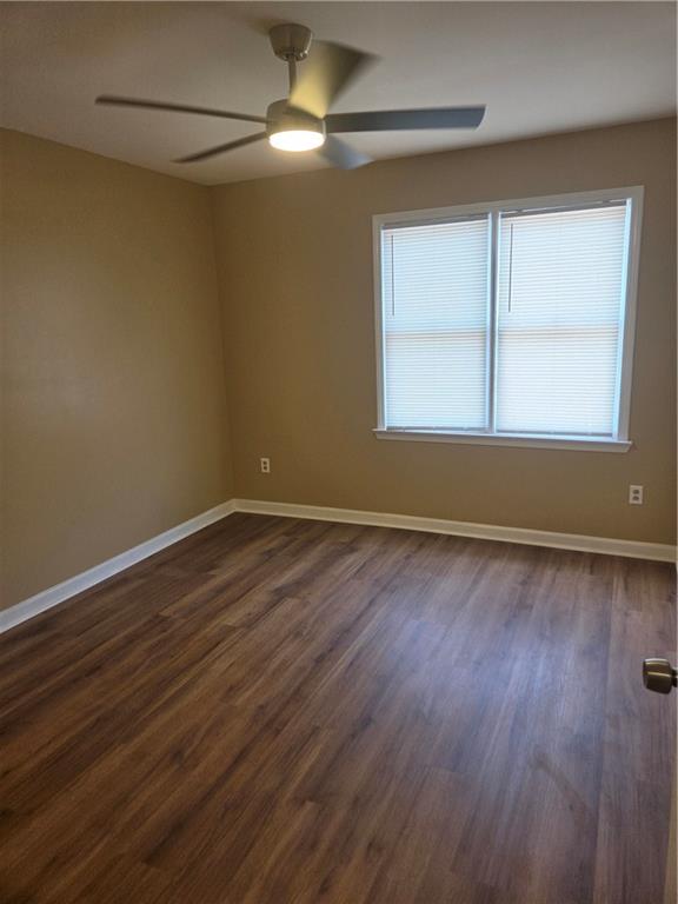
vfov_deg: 73.9
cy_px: 452
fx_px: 601
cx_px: 339
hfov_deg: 58.9
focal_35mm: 23
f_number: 1.8
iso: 50
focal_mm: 5.4
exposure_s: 1/120
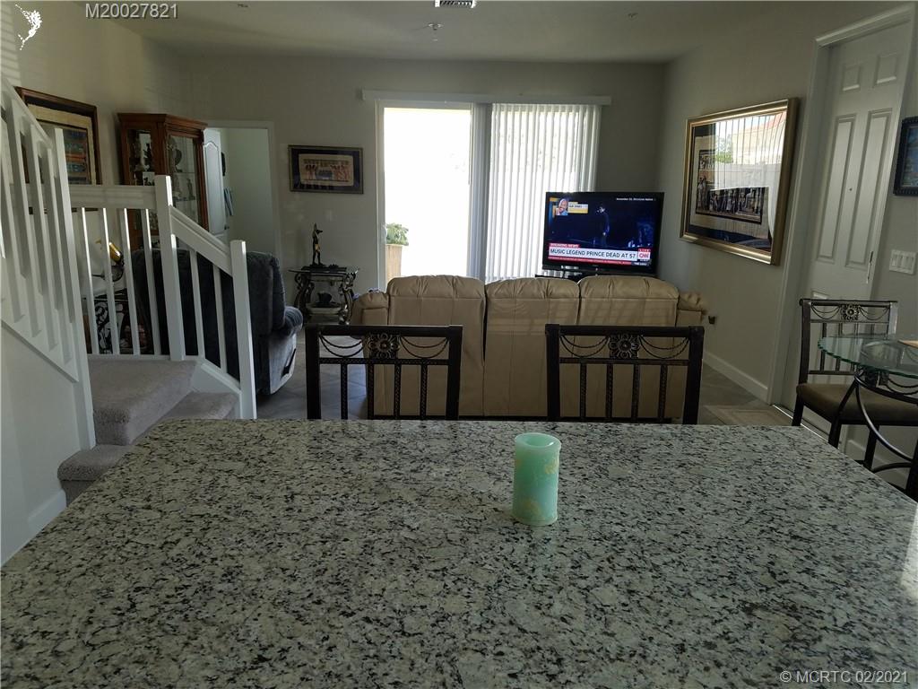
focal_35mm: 27
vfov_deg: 51.4
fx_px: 716
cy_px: 344
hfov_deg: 65.3
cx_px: 459
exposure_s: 1/60
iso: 64
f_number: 1.7
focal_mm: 4.25
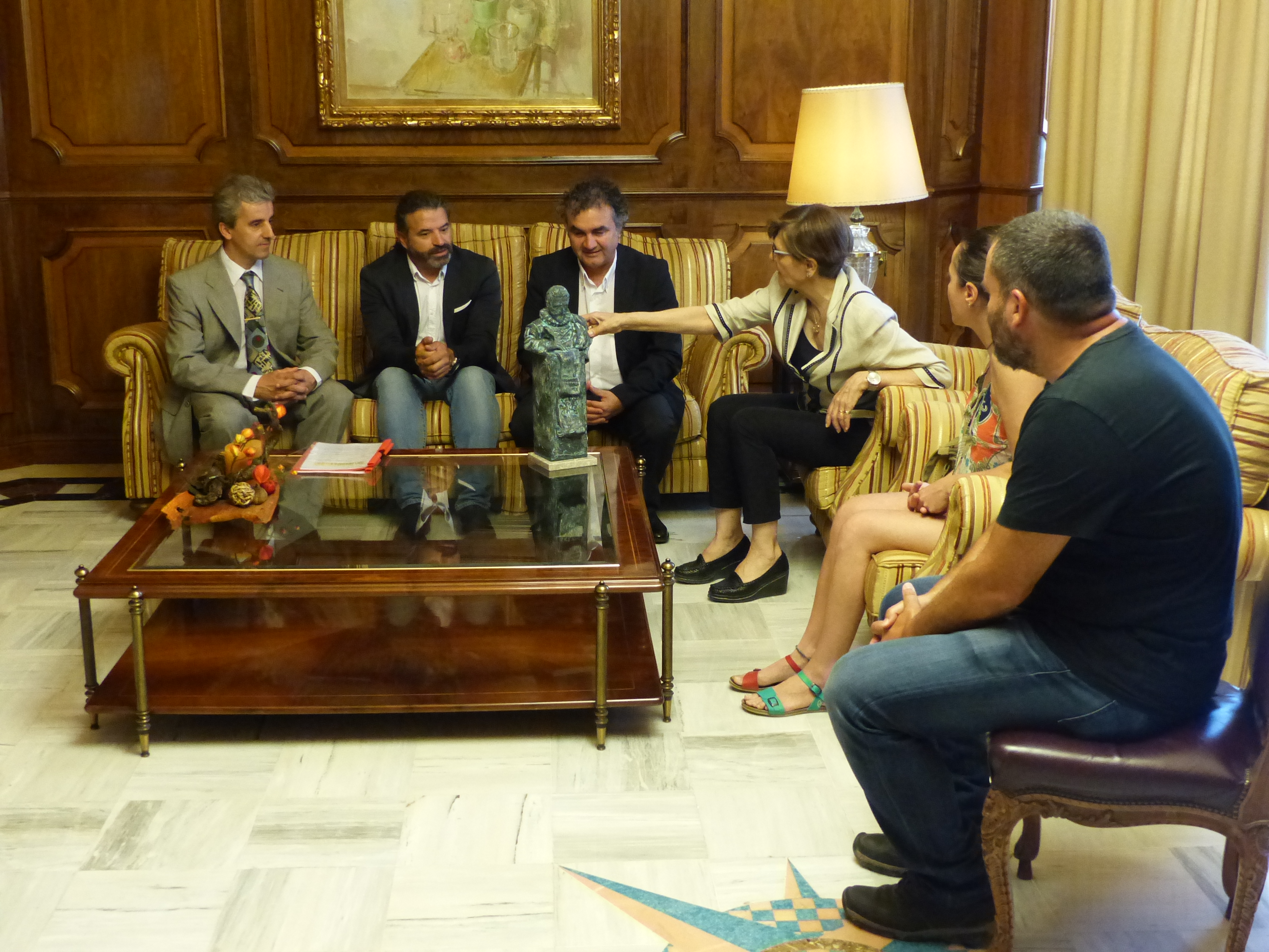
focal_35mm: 42
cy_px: 476
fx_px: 1540
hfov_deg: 44.8
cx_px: 634
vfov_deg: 34.3
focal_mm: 7.6
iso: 800
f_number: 2.8
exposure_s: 1/50
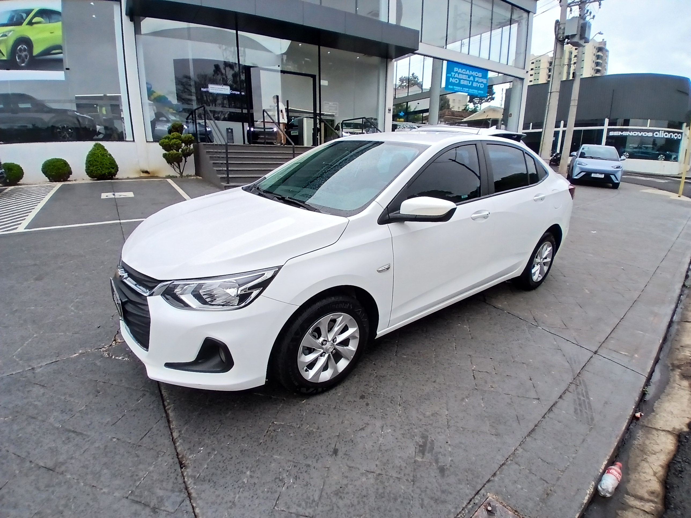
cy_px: 259
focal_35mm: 17
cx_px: 346
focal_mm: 1.4
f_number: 2.2
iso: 50
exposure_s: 1/270
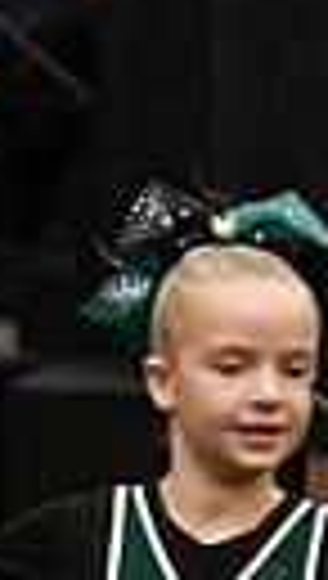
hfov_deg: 1.1
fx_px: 17408
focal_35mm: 1131
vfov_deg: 1.9
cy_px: 263
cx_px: -957
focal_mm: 160
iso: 4000
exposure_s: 1/800
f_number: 2.8
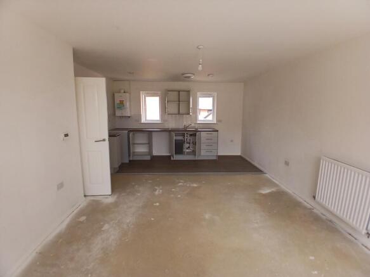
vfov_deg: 74.7
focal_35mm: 17
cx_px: 185
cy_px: 138
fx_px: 182
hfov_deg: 91.0
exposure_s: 1/107
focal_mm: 1.4
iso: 50
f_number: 2.2
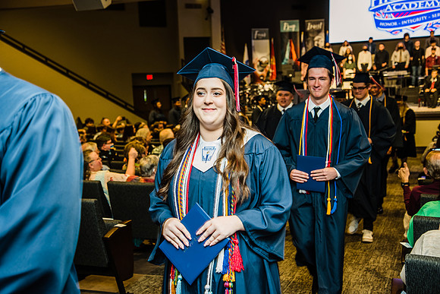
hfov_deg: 42.7
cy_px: 147
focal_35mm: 46
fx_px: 562
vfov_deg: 29.3
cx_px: 220
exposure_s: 1/50
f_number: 4.5
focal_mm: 46
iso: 800
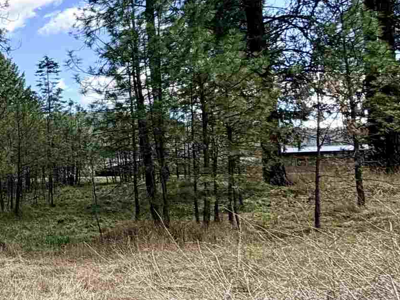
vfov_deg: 28.0
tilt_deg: +6.3
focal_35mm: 52
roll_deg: -0.2
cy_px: 127
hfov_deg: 23.9
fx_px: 601
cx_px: -272
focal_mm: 2.22
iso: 40
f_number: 2.2
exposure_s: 1/679
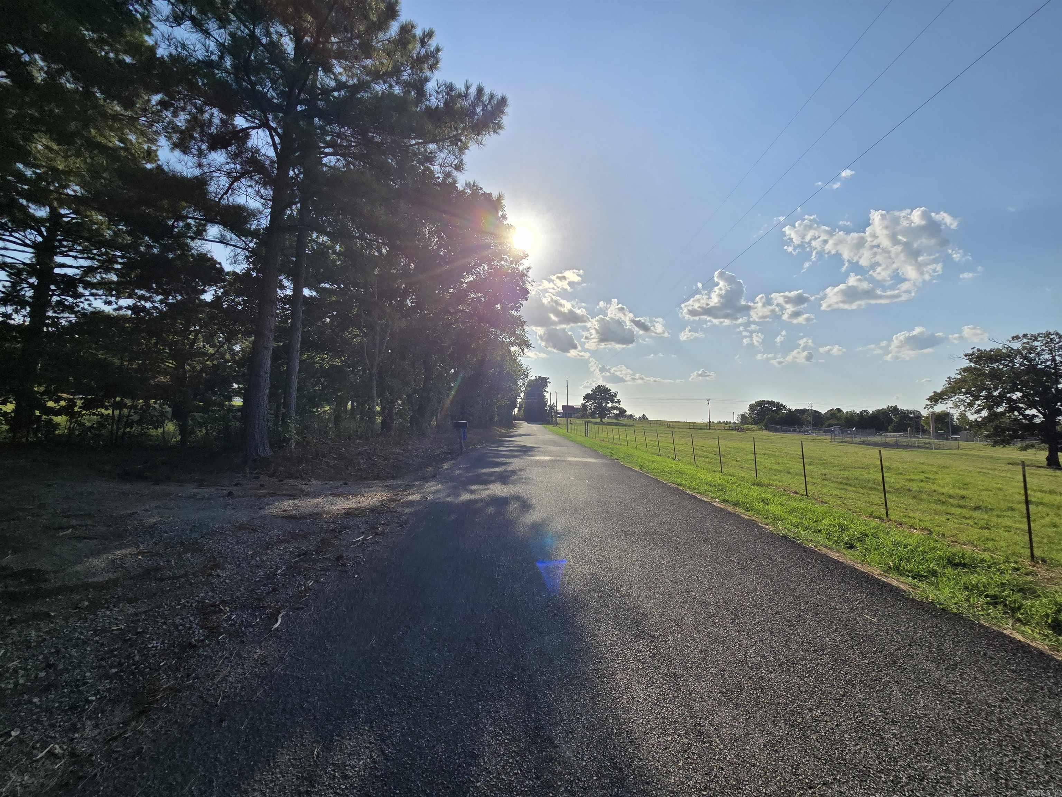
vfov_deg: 89.9
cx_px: 531
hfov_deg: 106.2
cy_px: 398
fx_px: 399
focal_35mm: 13
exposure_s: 1/3363
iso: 50
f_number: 2.2
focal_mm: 2.2
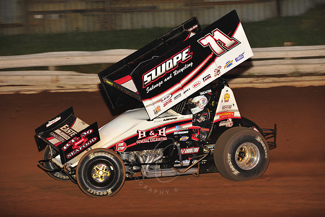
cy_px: 108
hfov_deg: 14.2
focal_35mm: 145
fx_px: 1308
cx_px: 162
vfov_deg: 9.5
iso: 800
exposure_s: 1/320
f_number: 6.3
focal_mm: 145
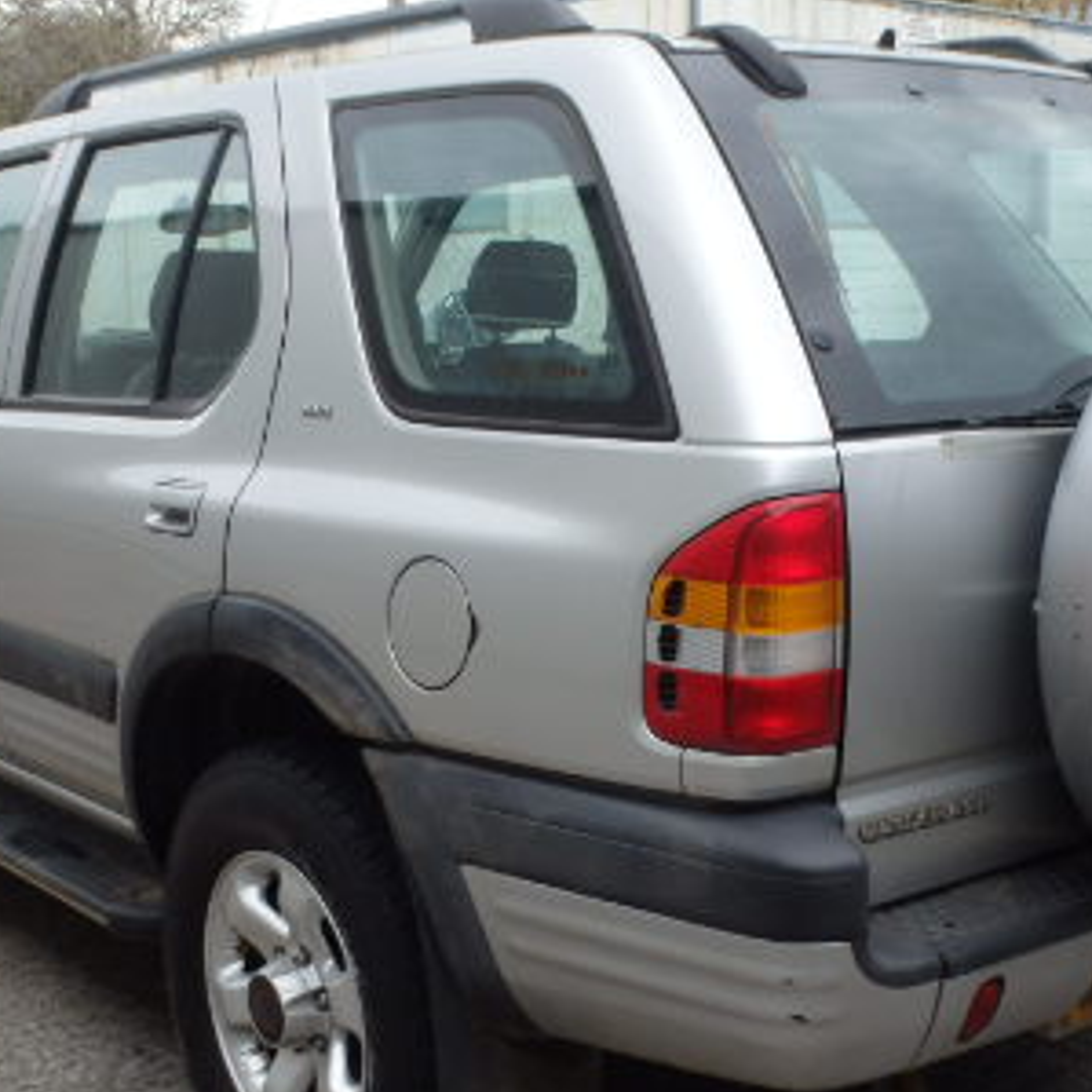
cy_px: 581
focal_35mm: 53
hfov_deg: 32.2
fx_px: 1892
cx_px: 588
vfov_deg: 32.2
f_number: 3.9
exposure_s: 1/250
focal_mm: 5
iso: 125
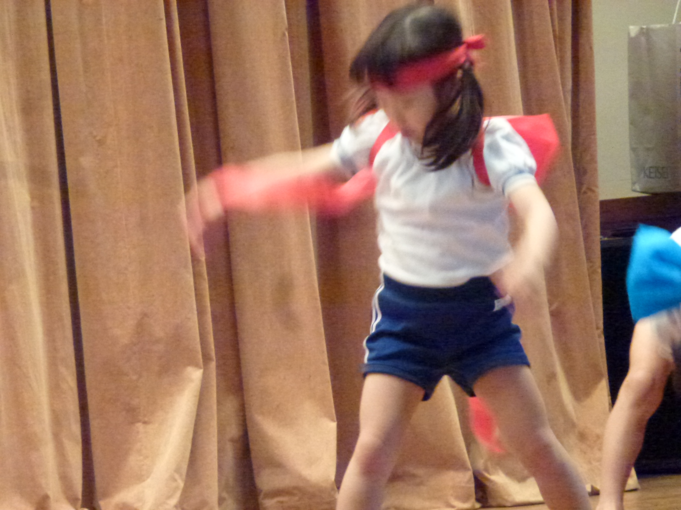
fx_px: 4899
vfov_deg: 6.0
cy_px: 255
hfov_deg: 8.0
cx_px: 340
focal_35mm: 249
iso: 1600
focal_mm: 44.5
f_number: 5.6
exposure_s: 1/40
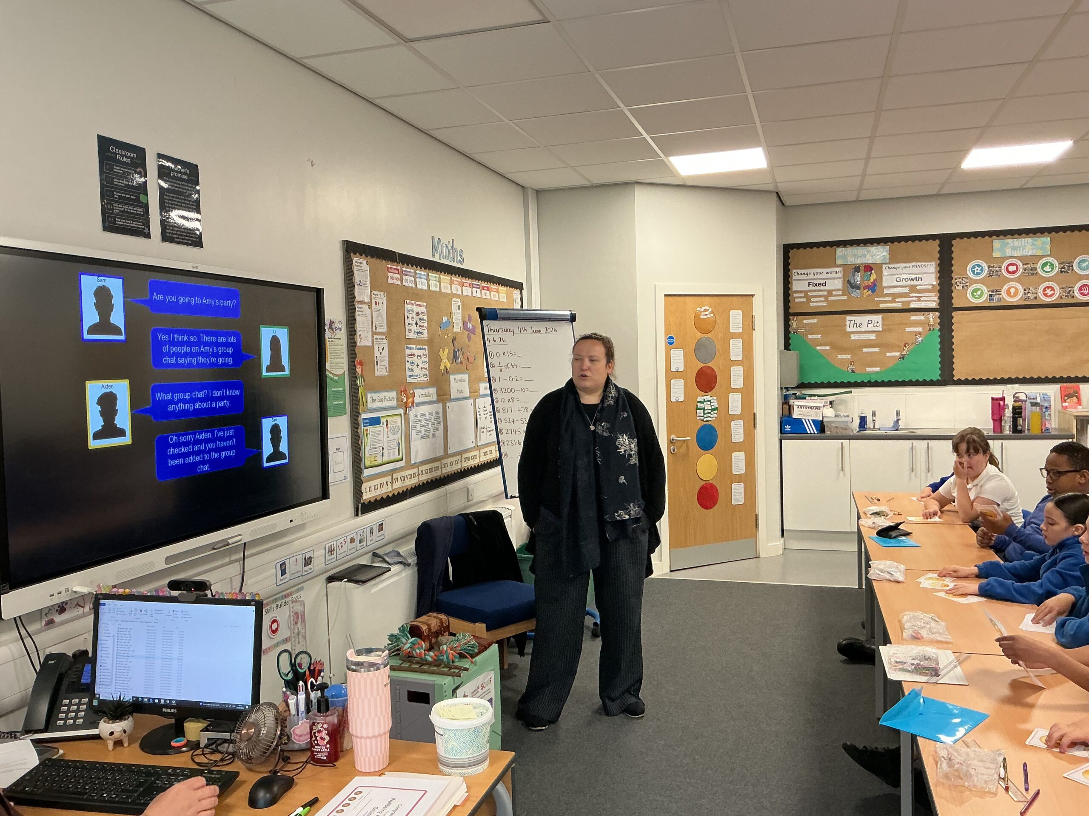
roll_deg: +2.5
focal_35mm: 29
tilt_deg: -3.0
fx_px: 912
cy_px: 408
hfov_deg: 61.7
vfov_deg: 48.2
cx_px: 544
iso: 100
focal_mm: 3
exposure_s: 1/60
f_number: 1.8
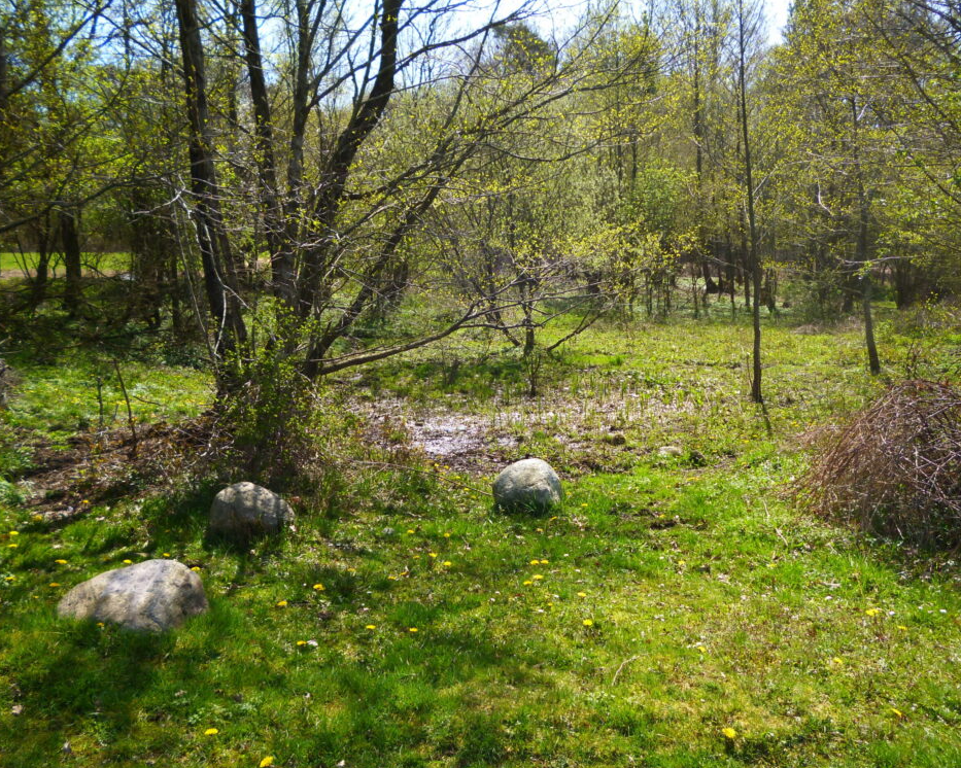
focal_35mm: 30
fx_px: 853
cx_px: 500
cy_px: 384
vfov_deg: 48.5
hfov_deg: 58.8
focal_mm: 5
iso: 100
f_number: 3.1
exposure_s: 1/400
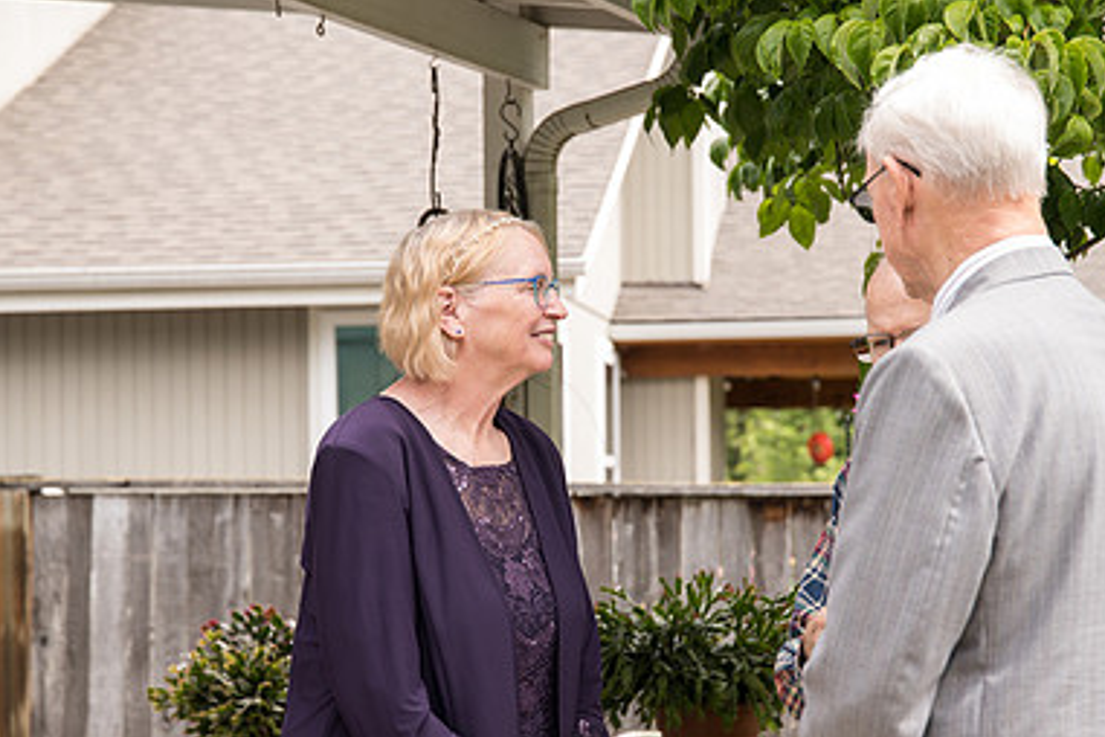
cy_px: 419
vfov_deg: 13.8
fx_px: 3039
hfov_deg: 20.6
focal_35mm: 99
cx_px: 484
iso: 400
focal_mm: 65
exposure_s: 1/500
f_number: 4.5
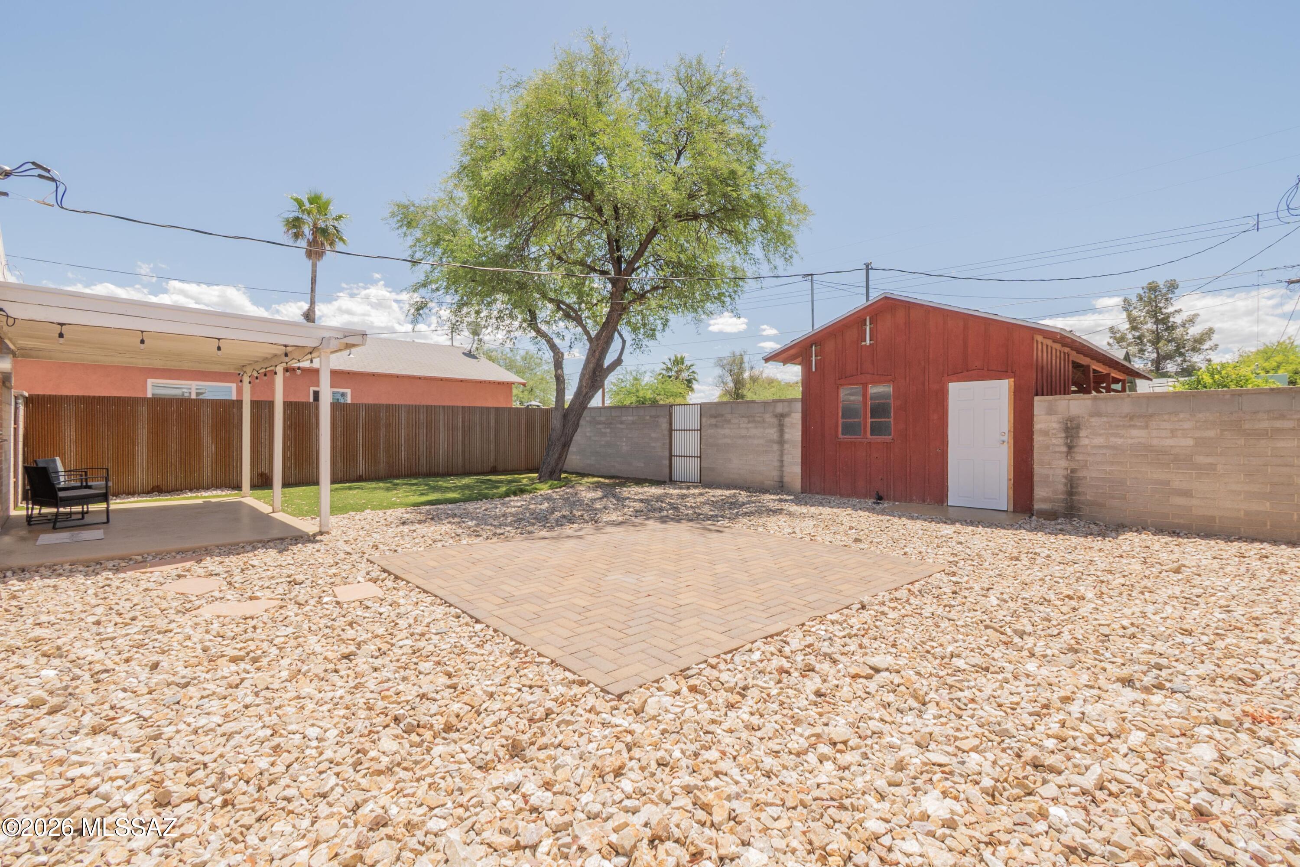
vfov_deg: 77.3
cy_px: 434
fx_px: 542
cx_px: 650
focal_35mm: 15
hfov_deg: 100.4
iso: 200
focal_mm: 10
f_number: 14
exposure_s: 1/100
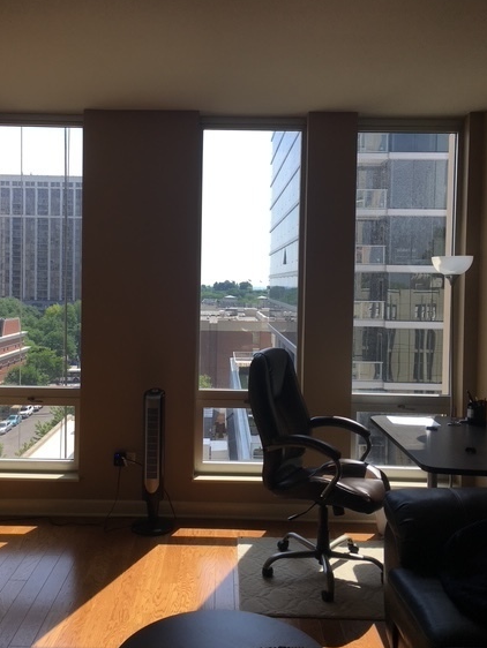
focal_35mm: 33
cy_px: 297
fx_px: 619
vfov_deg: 55.3
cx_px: 215
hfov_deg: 42.9
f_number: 2.2
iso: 25
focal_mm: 4.15
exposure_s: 1/279
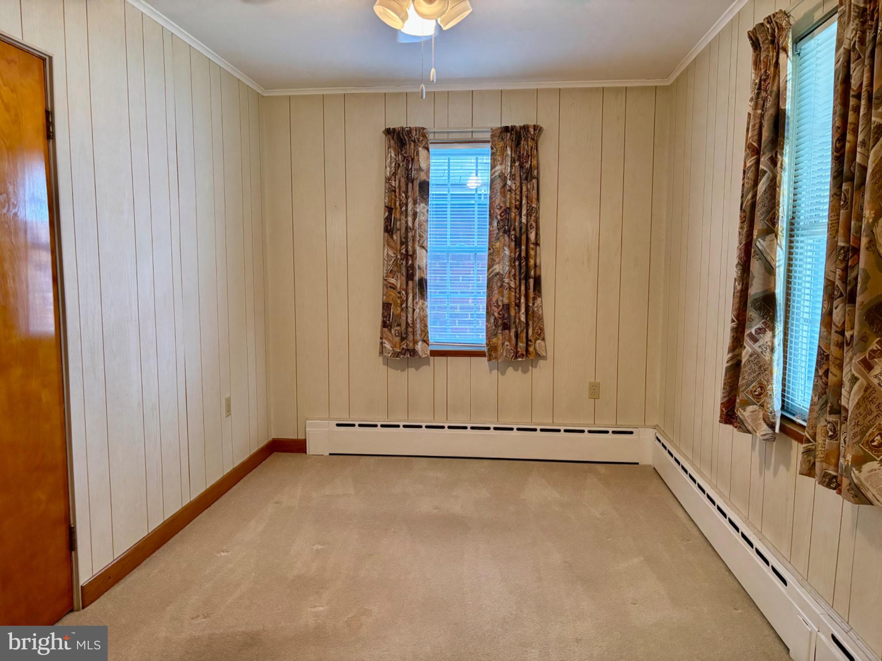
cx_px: 441
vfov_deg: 53.1
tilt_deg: -6.4
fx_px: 662
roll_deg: -0.4
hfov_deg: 67.3
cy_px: 330
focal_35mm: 26
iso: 320
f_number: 1.6
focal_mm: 5.96
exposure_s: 1/60
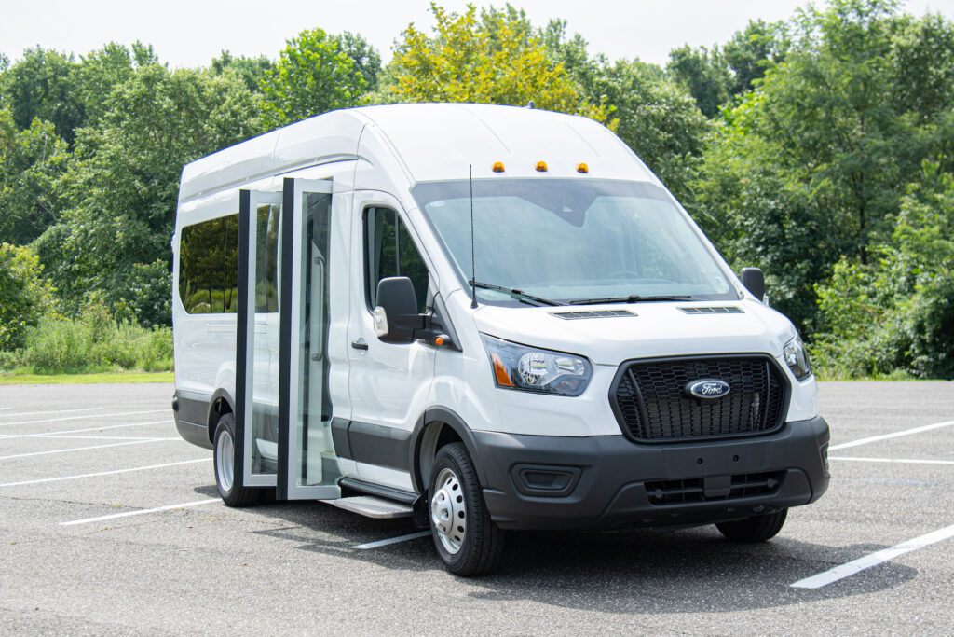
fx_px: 1511
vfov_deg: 23.8
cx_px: 477
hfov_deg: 35.0
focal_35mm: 57
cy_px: 318
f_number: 7.1
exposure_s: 1/1000
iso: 200
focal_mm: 38
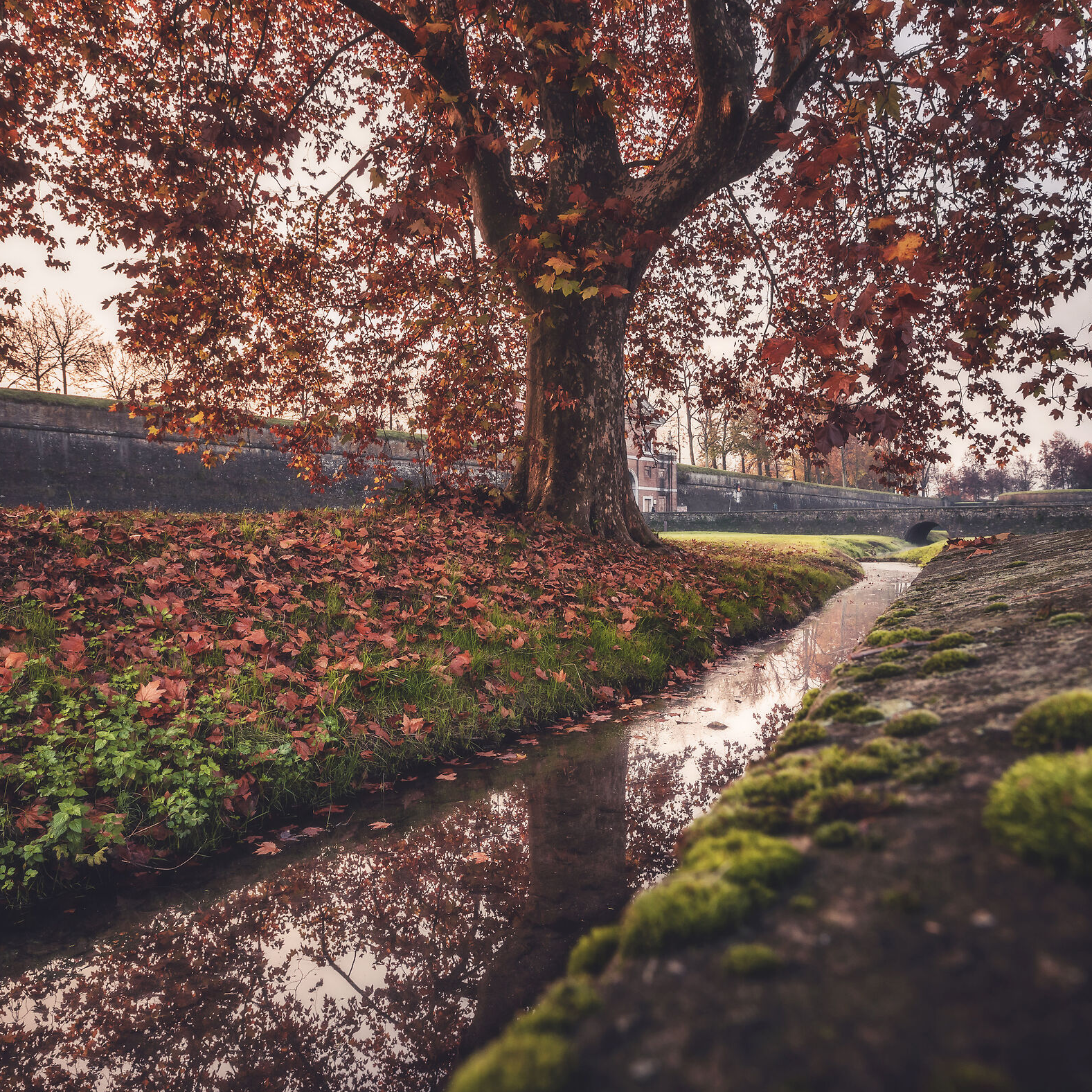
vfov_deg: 69.6
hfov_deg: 69.5
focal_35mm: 22
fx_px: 785
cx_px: 584
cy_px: 545
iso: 250
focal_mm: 17
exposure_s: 1/80
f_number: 8
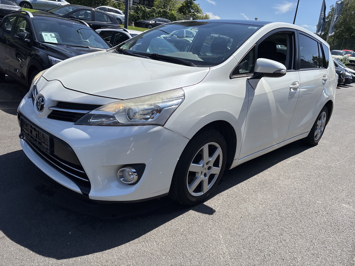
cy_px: 133
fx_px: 267
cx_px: 178
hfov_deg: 67.3
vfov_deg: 53.1
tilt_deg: -9.8
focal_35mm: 26
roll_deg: -5.0
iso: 50
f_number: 1.6
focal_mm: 5.96
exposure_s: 1/3650
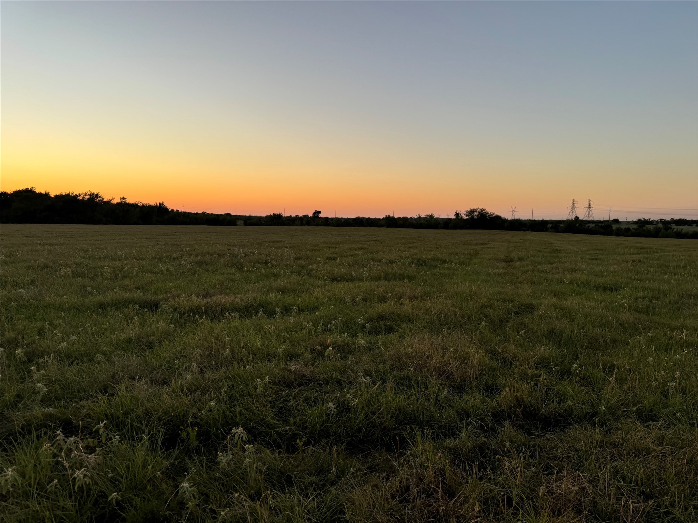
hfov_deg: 71.6
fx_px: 484
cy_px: 262
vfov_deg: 56.8
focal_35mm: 24
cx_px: 349
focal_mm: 6.76
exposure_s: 1/318
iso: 80
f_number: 1.78
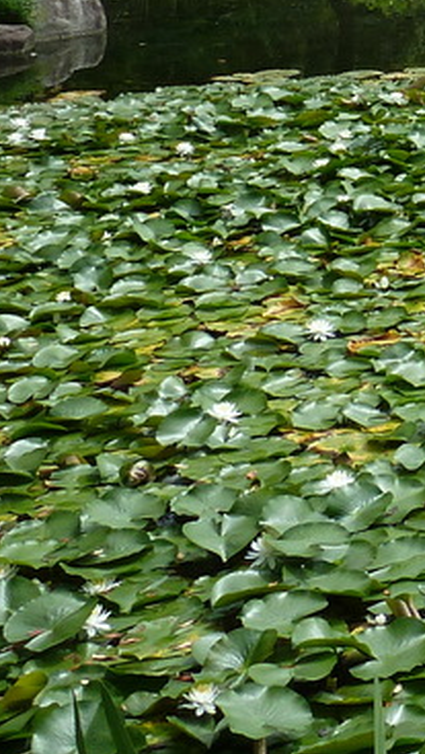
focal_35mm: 89
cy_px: -72
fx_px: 1779
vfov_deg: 22.6
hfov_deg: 11.3
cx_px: 1037
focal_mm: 4.1
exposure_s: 1/400
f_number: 4
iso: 80
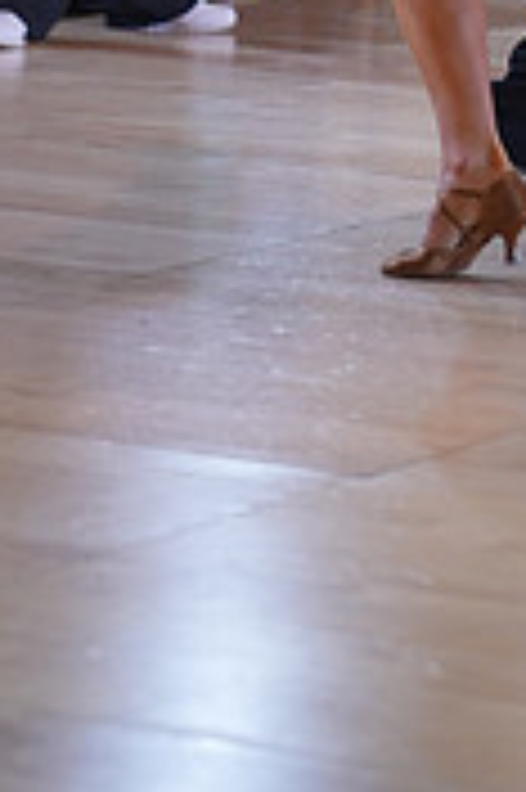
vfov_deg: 9.6
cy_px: -410
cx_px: 596
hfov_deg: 6.6
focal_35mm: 208
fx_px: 4567
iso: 800
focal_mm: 63
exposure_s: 1/500
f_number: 2
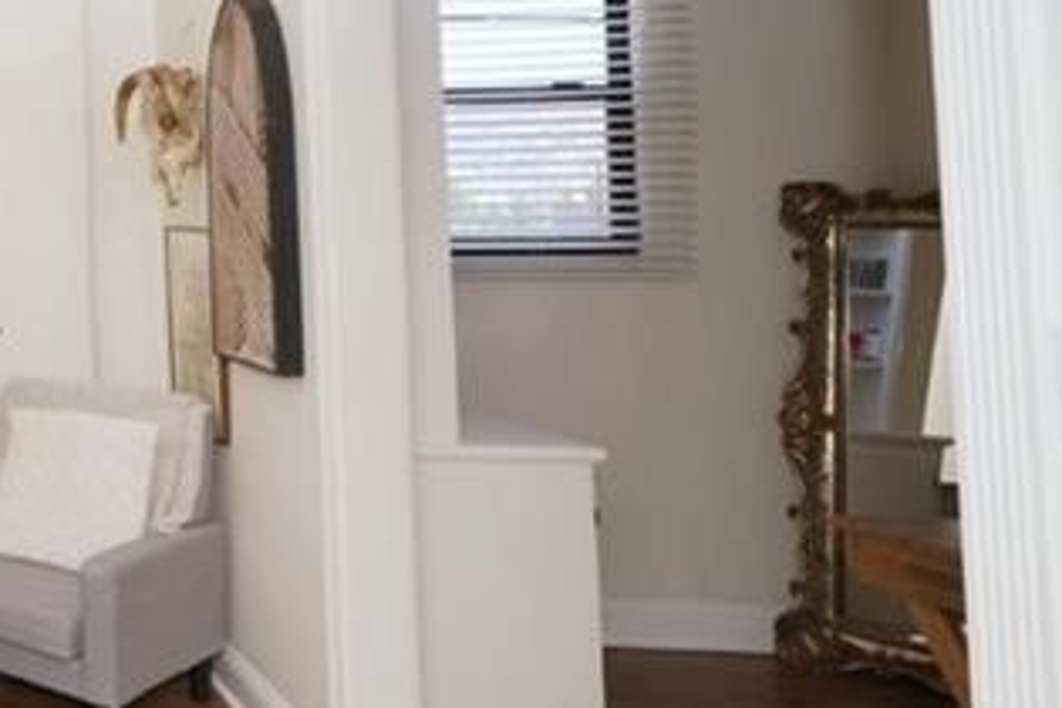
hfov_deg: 33.1
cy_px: 152
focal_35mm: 39
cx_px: -381
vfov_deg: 33.3
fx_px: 1150
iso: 1600
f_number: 10
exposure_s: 1/200
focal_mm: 12
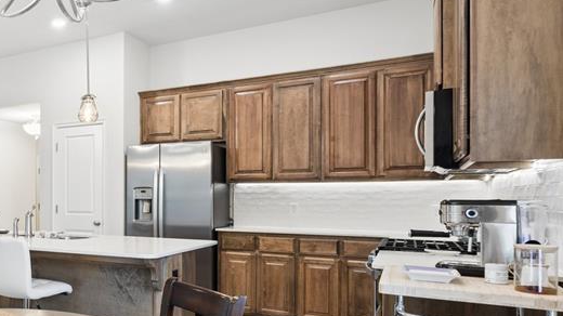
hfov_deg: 50.6
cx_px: 28
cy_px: 206
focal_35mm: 33
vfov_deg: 35.3
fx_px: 492
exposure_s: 1/5
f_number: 8
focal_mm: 16
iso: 200
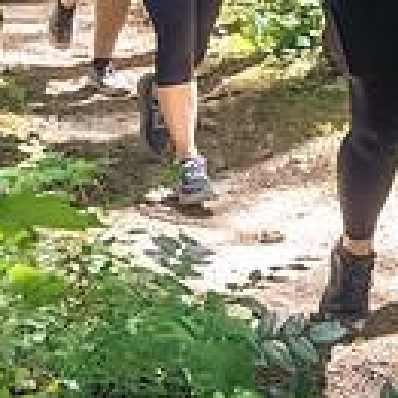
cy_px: -214
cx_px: 18
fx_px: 2016
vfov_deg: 10.8
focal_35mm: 155
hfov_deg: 11.2
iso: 4000
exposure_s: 1/1000
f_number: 2.8
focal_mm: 19
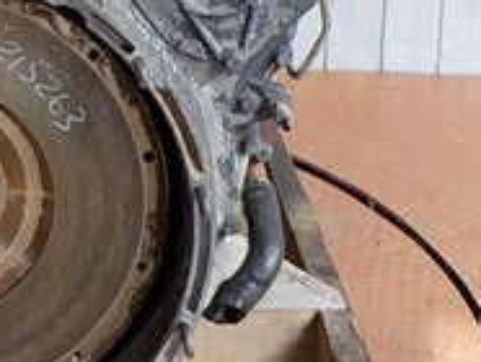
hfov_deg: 18.3
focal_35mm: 103
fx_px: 1433
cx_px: -54
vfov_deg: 13.9
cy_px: -106
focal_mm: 4.1
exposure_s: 1/30
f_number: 3.3
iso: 140
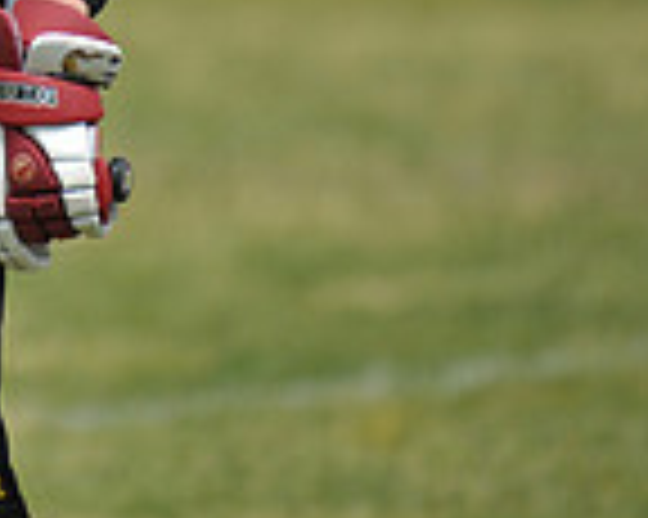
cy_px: -261
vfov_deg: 1.0
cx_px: -288
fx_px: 28997
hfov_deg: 1.3
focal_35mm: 1513
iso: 640
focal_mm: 400
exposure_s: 1/4000
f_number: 4
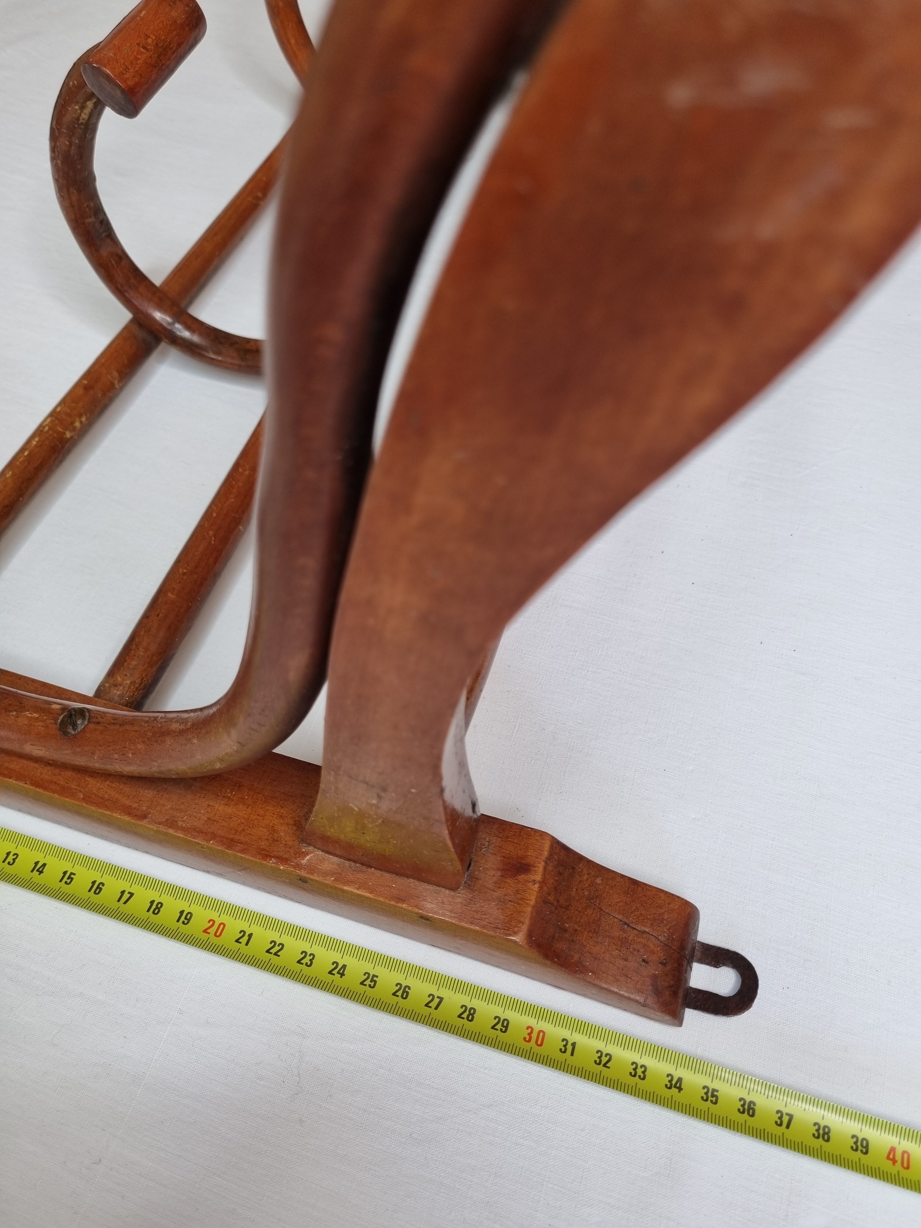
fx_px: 922
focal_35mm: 26
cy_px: 614
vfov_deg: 67.3
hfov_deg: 53.1
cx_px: 460
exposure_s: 1/100
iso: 64
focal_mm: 5.4
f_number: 1.8
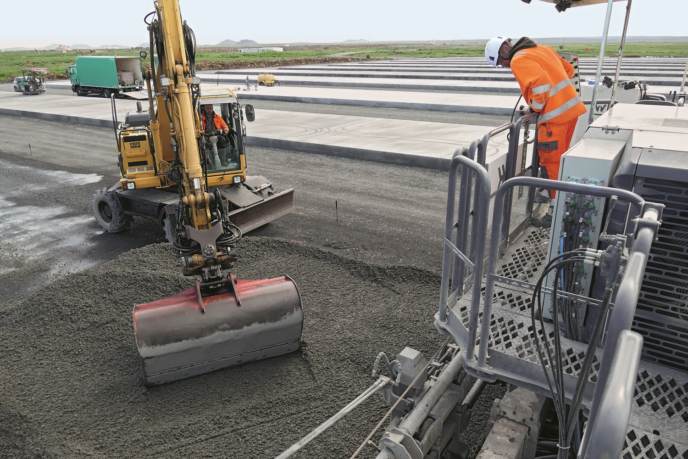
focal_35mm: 25
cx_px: 344
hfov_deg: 71.5
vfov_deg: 51.3
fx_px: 478
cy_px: 230
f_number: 2.8
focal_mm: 9.12
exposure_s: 1/640
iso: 125
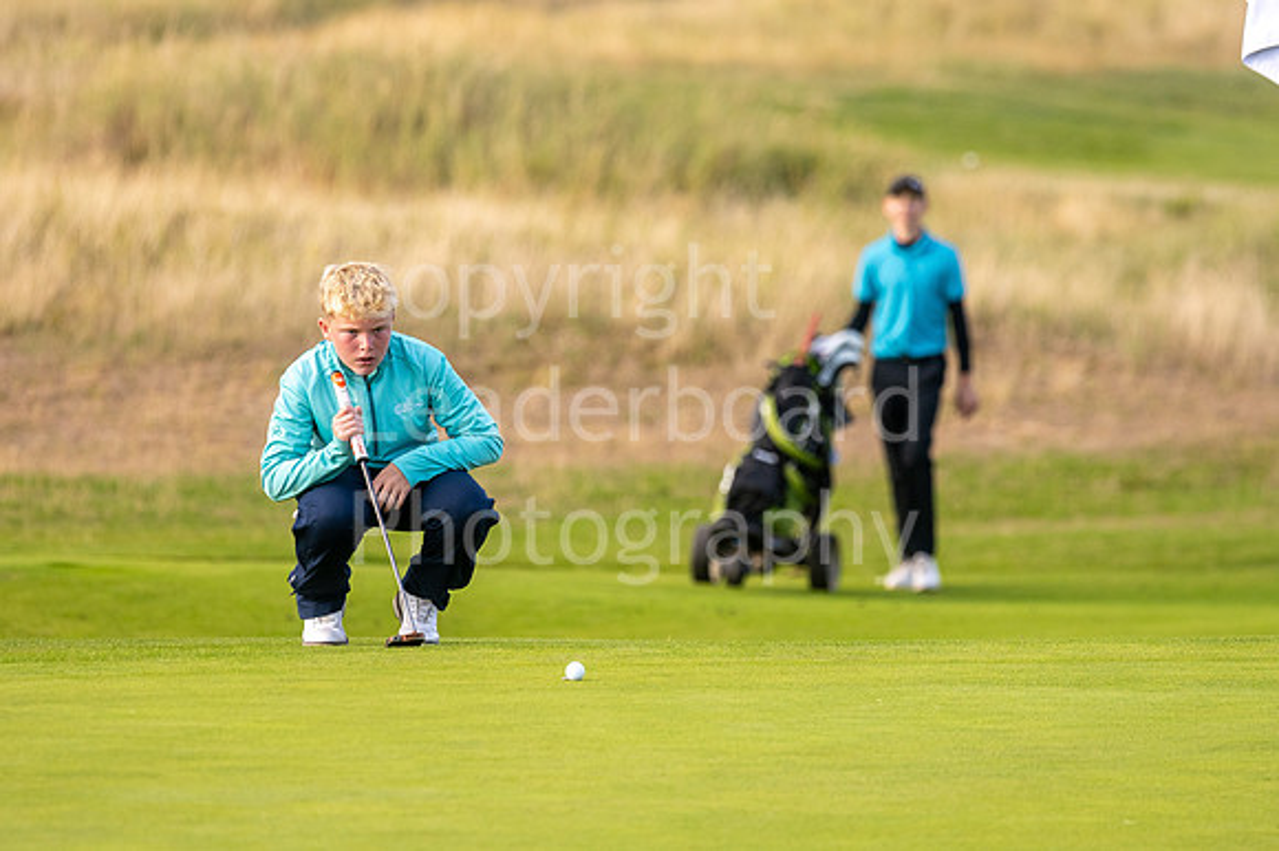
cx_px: 640
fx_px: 15978
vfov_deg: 3.1
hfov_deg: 4.6
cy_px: 426
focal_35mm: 450
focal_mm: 300
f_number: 5
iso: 200
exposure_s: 1/500
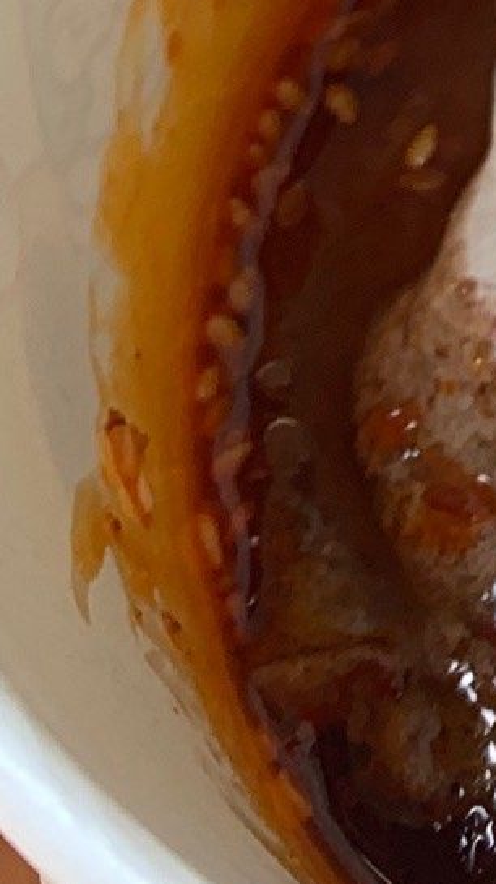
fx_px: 3325
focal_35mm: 142
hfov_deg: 7.6
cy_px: -796
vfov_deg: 13.3
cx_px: 1426
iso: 25
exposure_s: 1/349
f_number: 1.8
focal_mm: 4.25
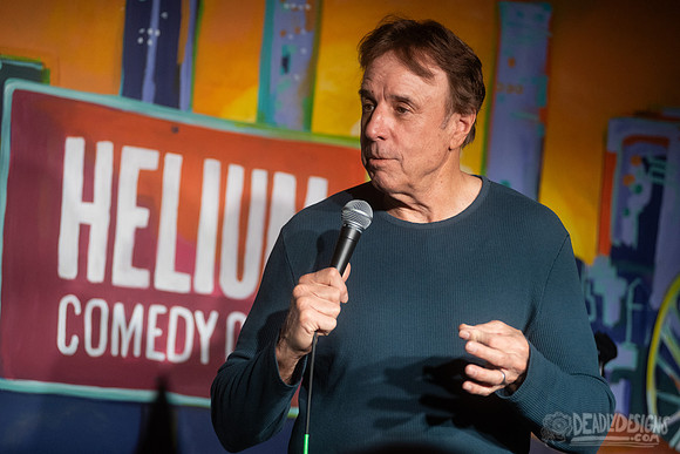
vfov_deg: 9.8
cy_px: 203
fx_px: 2636
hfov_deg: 14.7
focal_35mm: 140
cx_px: 354
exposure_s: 1/320
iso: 2000
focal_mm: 125
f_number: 3.5
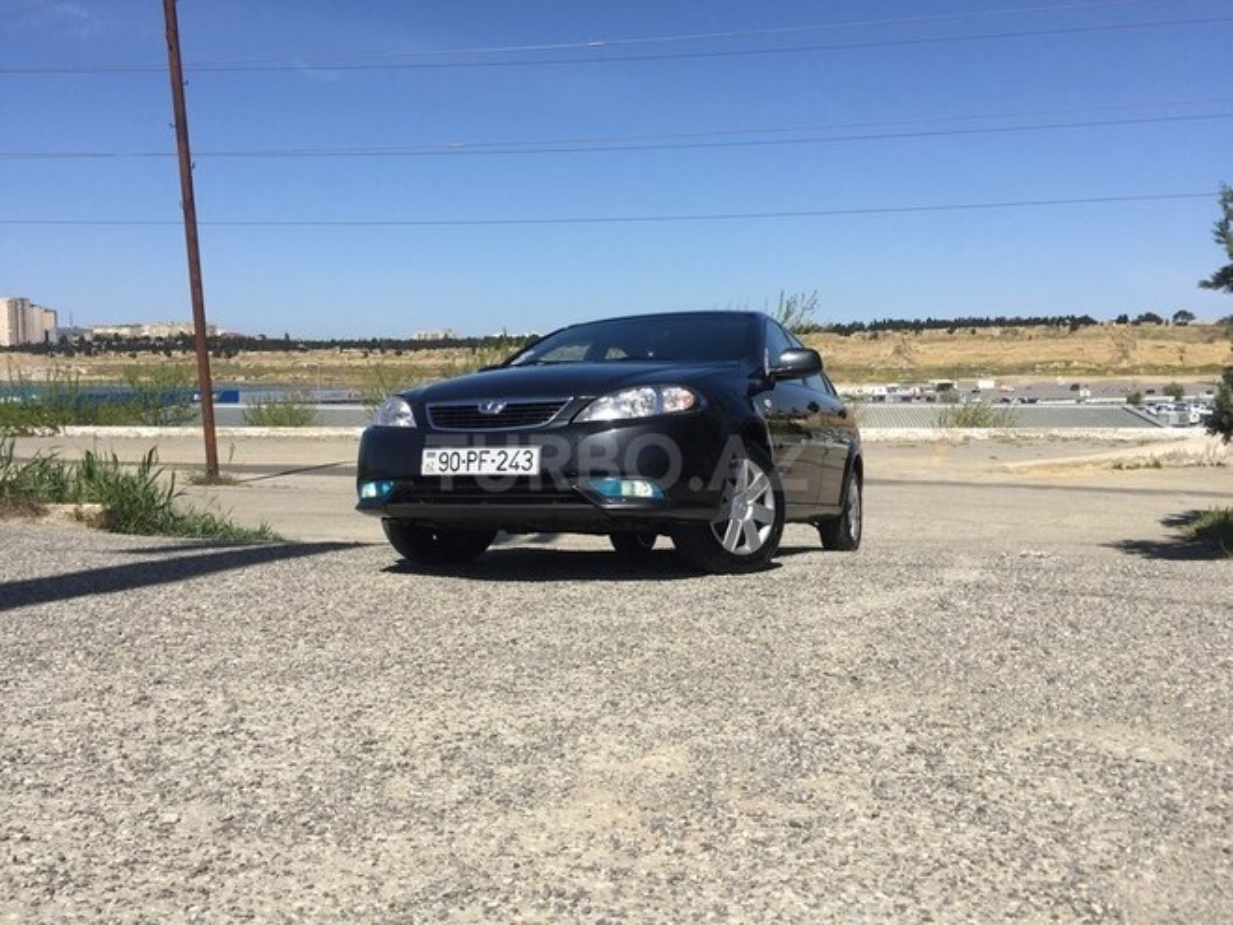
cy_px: 462
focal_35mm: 29
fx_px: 1033
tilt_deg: -5.9
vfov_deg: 48.2
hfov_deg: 61.7
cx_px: 616
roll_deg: +0.9
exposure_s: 1/2825
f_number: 2.2
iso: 32
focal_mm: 4.15
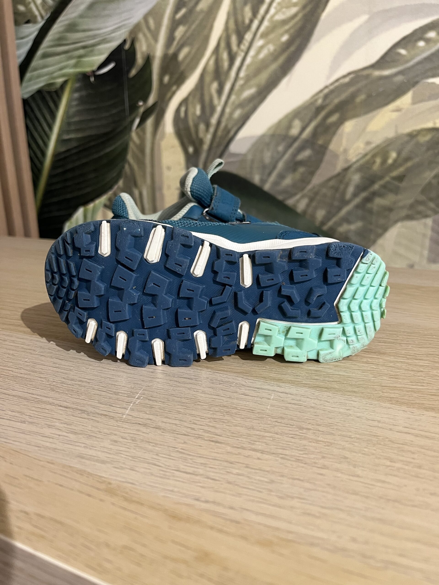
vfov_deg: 67.3
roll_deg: +2.0
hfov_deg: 53.1
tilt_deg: -17.0
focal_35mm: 26
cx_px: 220
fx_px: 440
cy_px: 292
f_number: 1.6
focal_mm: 5.1
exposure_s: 1/50
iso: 125
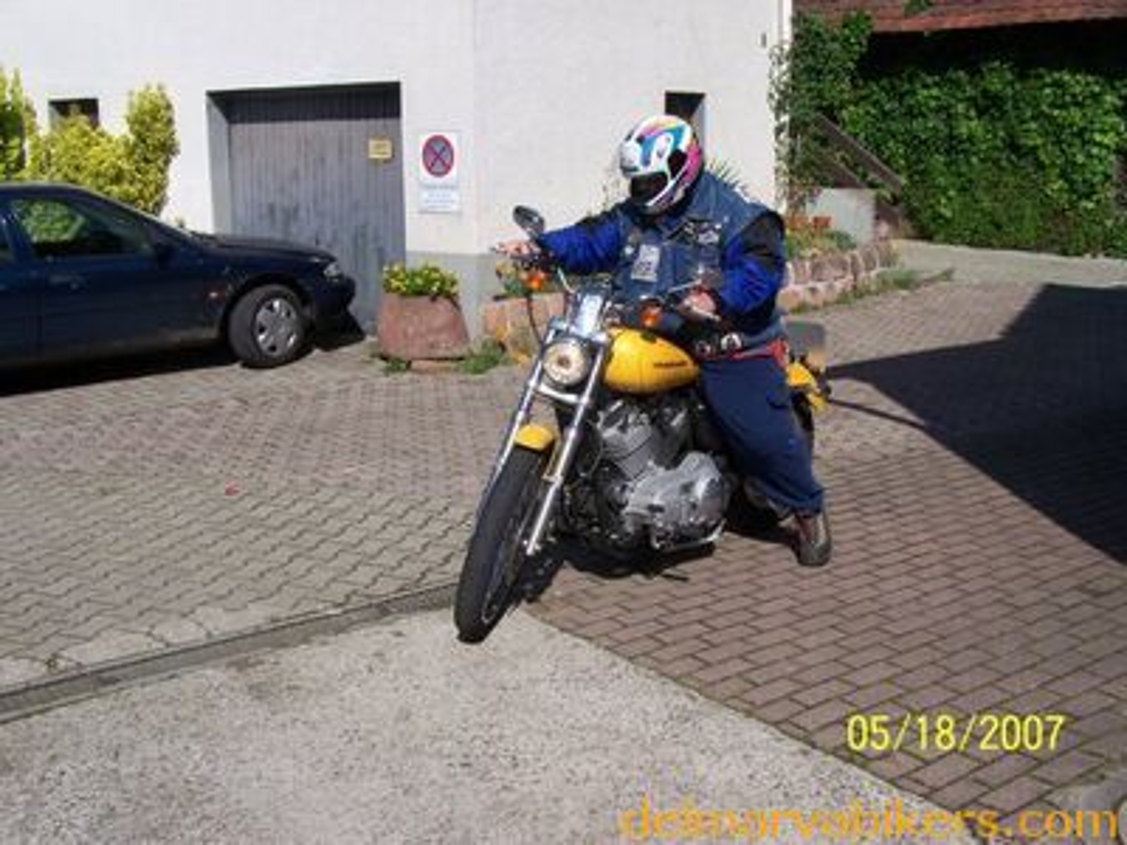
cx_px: 564
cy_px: 422
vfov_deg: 37.7
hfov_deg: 49.0
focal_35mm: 38
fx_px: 1237
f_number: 5.6
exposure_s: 1/640
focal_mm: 6.3
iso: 80
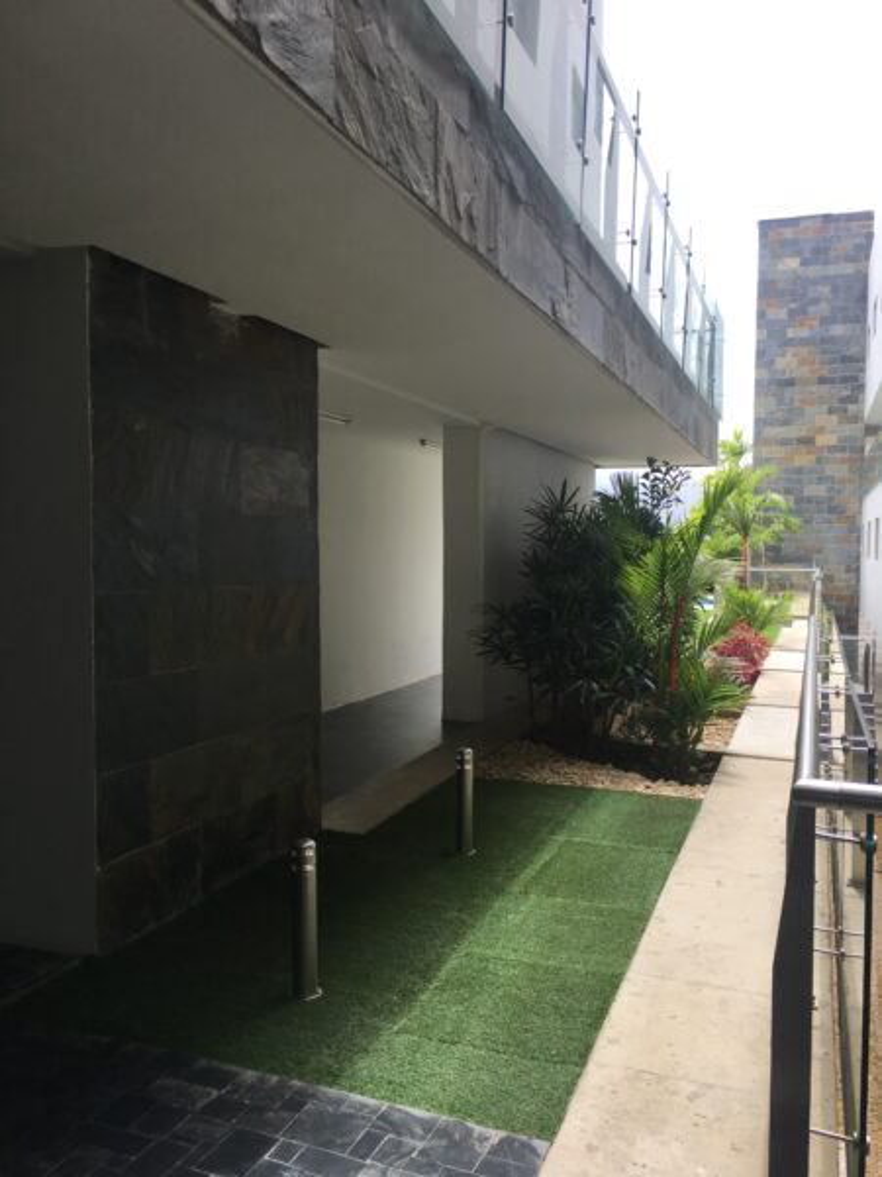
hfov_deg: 48.2
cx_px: 441
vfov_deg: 61.7
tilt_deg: -0.2
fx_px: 985
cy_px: 588
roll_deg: -0.4
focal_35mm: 29
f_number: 2.2
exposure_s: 1/447
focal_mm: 4.15
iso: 25
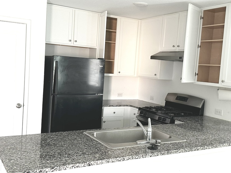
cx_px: 110
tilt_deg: -4.7
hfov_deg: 46.8
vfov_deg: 36.0
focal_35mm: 40
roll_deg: -3.6
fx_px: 267
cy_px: 84
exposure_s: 1/60
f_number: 1.78
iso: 400
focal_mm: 6.86
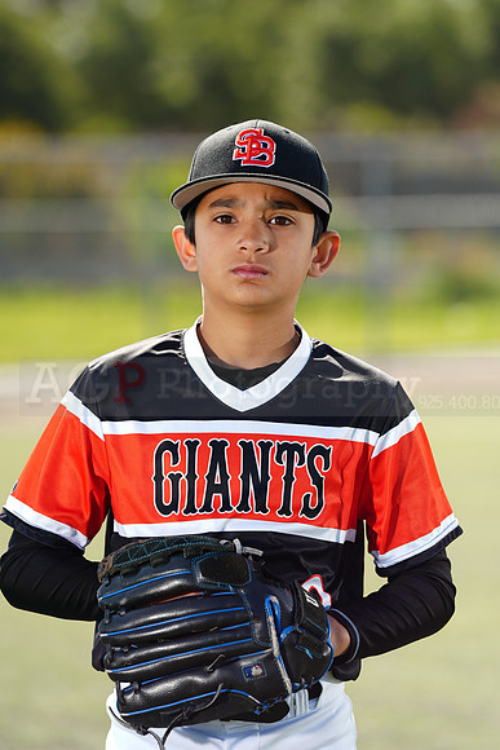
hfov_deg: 7.0
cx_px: 250
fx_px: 4101
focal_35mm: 197
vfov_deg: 10.4
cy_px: 375
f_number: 4.5
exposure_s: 1/250
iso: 64
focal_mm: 197
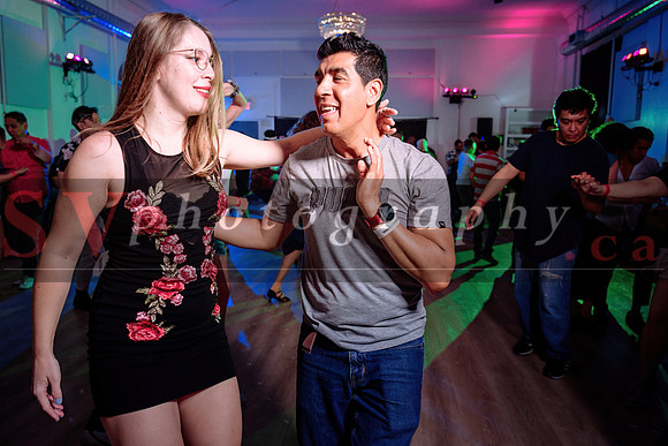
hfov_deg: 66.4
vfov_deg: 47.2
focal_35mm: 27
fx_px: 510
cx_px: 334
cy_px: 219
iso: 800
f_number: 3.2
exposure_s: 1/50
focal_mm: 26
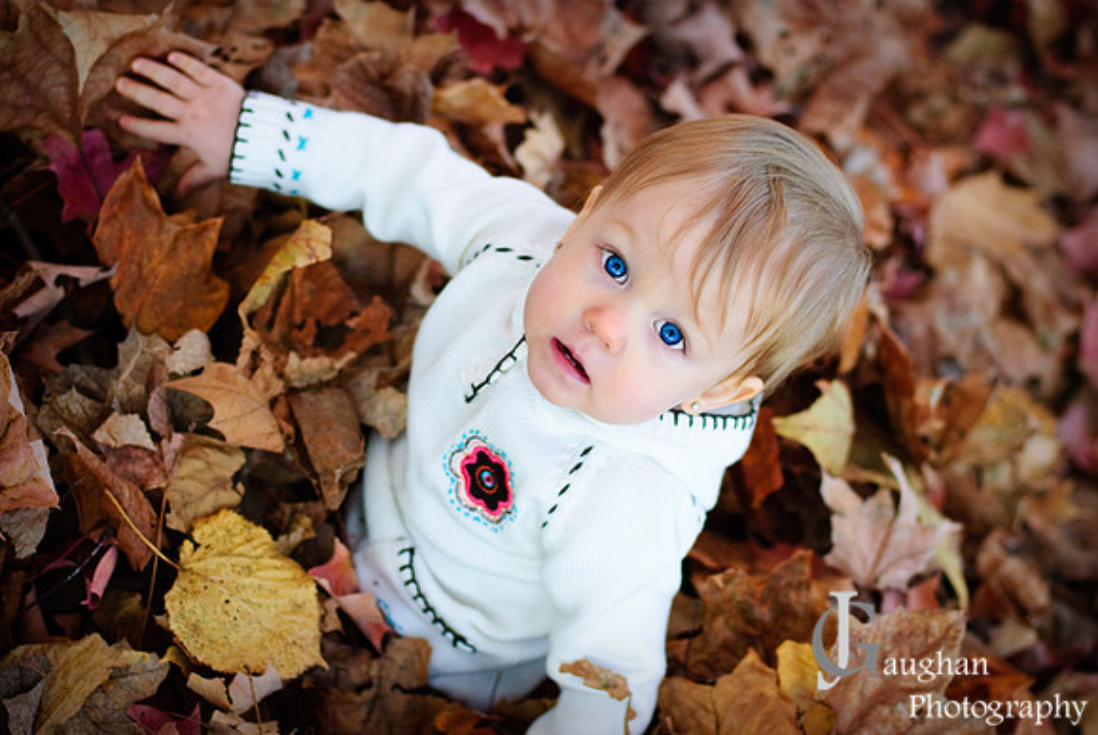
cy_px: 368
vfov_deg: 18.2
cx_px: 549
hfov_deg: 27.0
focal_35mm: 75
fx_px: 2290
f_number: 2.5
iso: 250
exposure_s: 1/320
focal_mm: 50
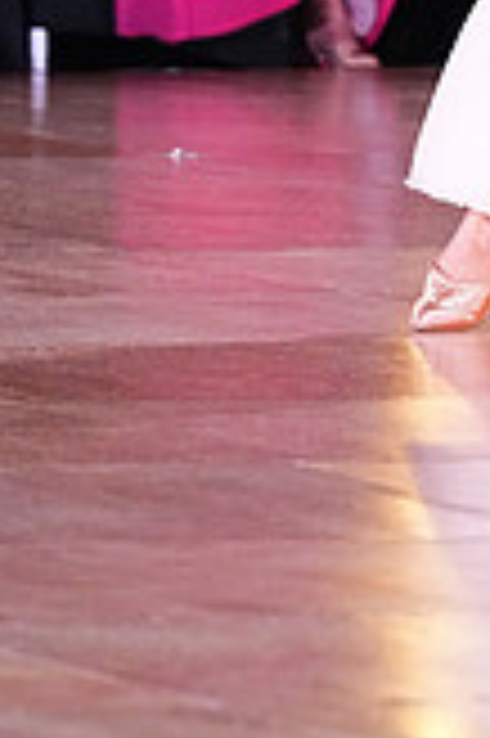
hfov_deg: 1.9
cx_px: 793
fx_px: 14464
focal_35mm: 707
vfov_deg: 2.9
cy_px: -310
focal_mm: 200
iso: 8000
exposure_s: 1/320
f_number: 5.6
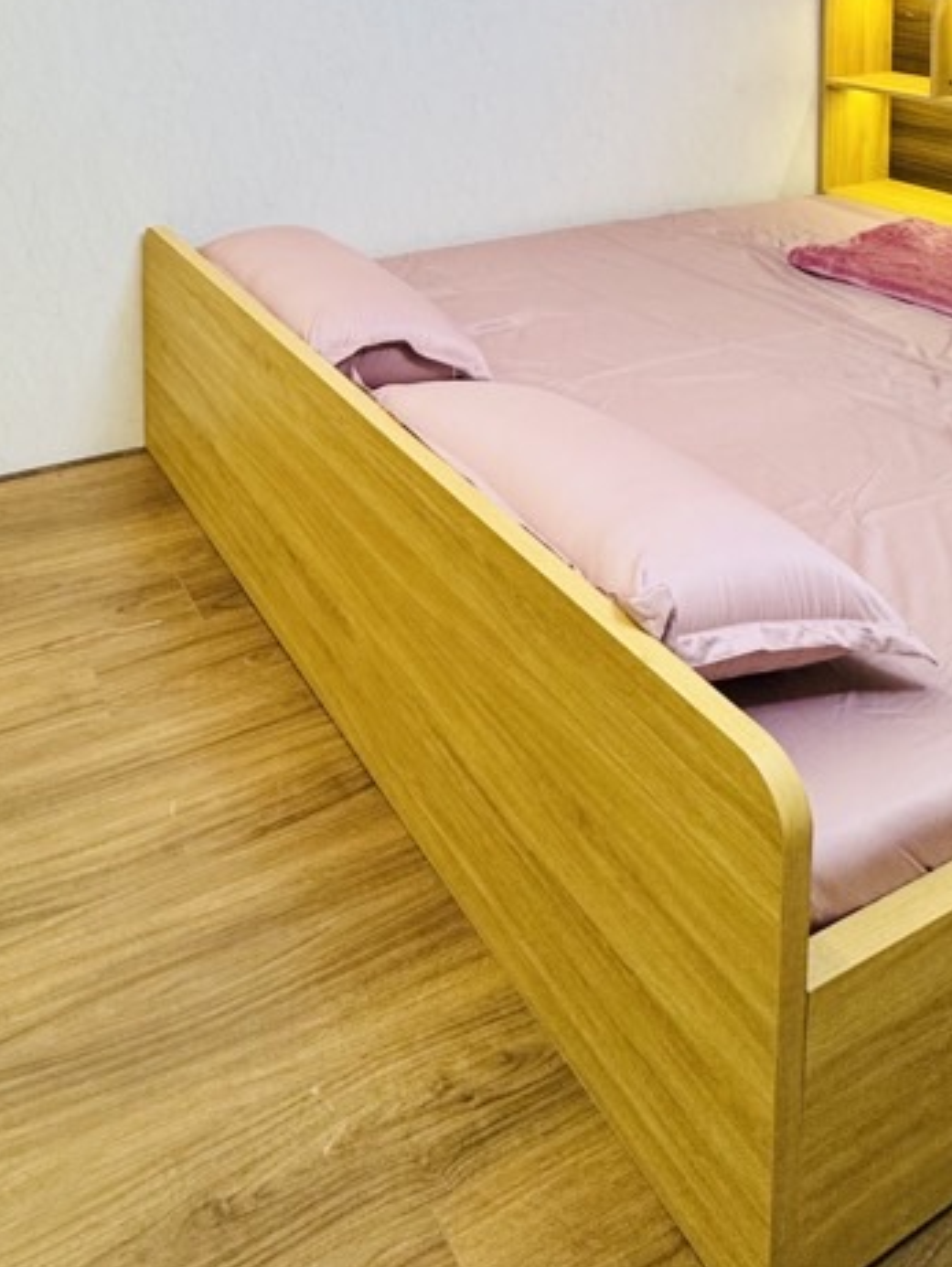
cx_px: 277
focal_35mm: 31
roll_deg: -1.0
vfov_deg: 47.1
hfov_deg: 44.4
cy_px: -38
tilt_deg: -3.8
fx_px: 1136
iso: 160
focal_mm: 2.22
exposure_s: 1/100
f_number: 2.2
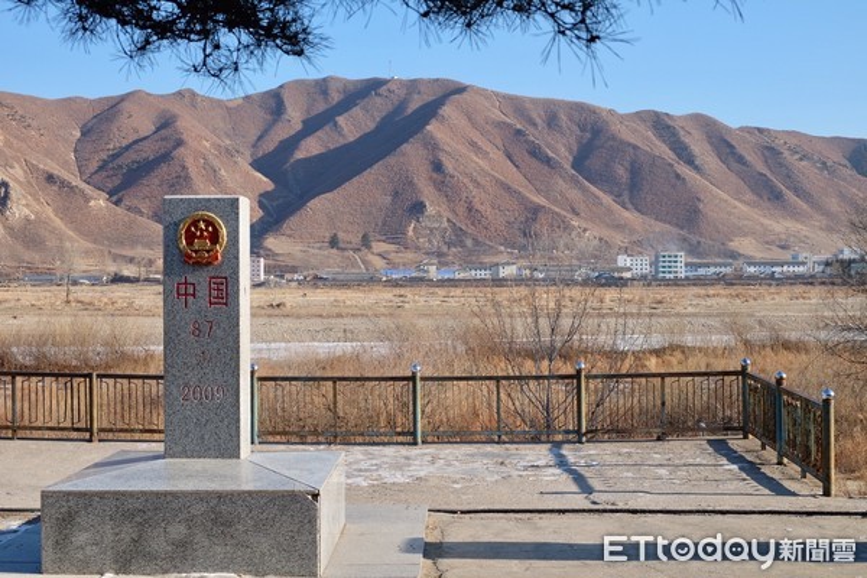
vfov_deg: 28.6
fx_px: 1132
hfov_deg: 41.9
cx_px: 434
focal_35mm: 47
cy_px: 289
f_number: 9
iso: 400
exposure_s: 1/350
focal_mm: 31.5
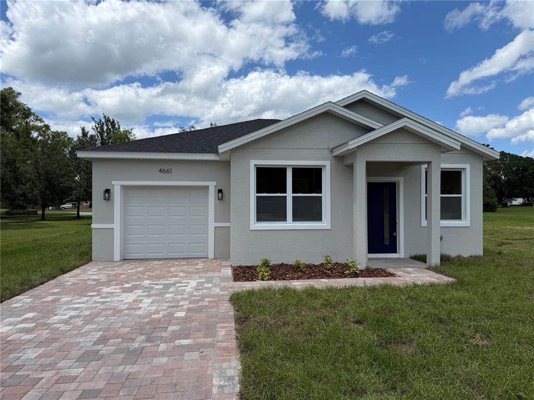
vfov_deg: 56.8
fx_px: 370
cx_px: 267
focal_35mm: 24
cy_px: 200
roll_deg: +0.6
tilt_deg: +0.6
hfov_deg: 71.6
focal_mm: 6.76
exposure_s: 1/7353
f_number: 1.78
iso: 80
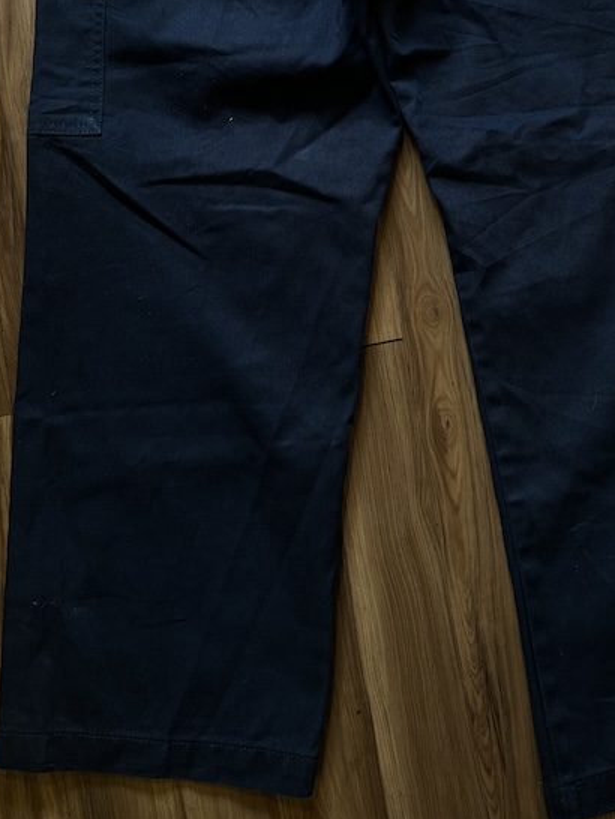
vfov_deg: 40.6
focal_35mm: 45
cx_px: 414
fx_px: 1065
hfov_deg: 31.9
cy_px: 188
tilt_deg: -82.8
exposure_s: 1/50
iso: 320
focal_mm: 6.76
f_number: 1.78
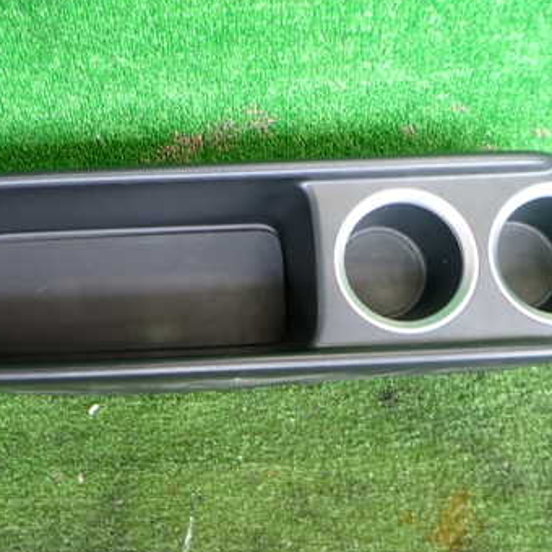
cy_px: 252
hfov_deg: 42.7
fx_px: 704
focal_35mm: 39
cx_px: 235
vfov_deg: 42.8
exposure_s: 1/40
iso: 200
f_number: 2
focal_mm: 4.5
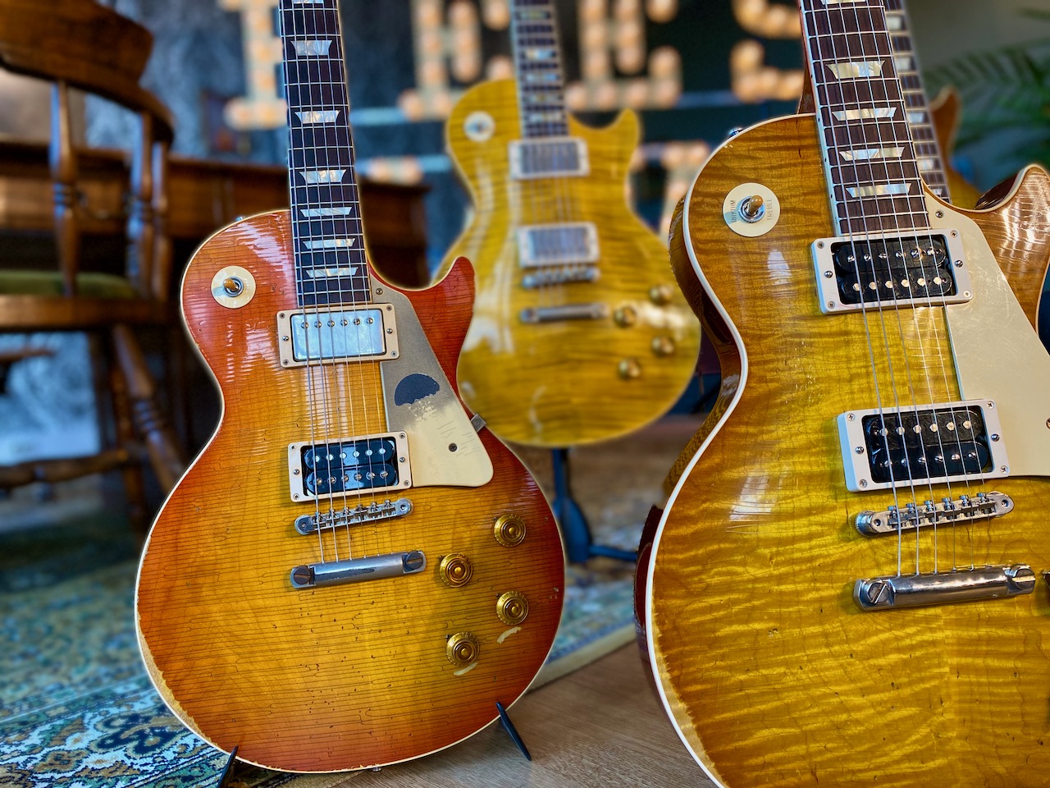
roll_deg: +4.6
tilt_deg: -3.3
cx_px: 525
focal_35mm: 26
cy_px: 394
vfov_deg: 53.1
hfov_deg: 67.3
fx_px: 789
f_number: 1.8
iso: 100
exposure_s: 1/100
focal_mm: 4.25
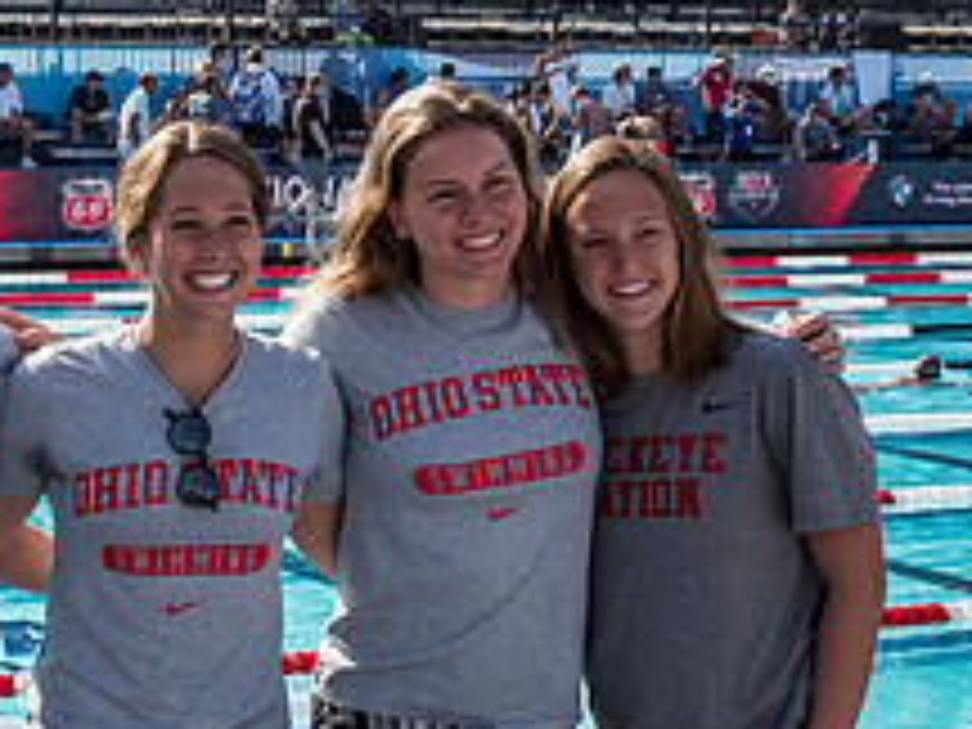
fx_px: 3173
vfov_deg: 13.1
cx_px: -32
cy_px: 430
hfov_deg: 17.0
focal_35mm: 113
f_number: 5.6
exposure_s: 1/1250
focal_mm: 21
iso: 400
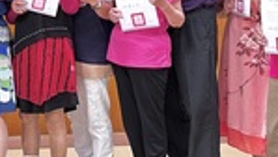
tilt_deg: +0.7
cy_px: -76
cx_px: -63
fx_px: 907
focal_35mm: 123
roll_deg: +0.9
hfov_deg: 16.6
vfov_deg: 9.6
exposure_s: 1/121
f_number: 1.78
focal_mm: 6.86
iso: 125
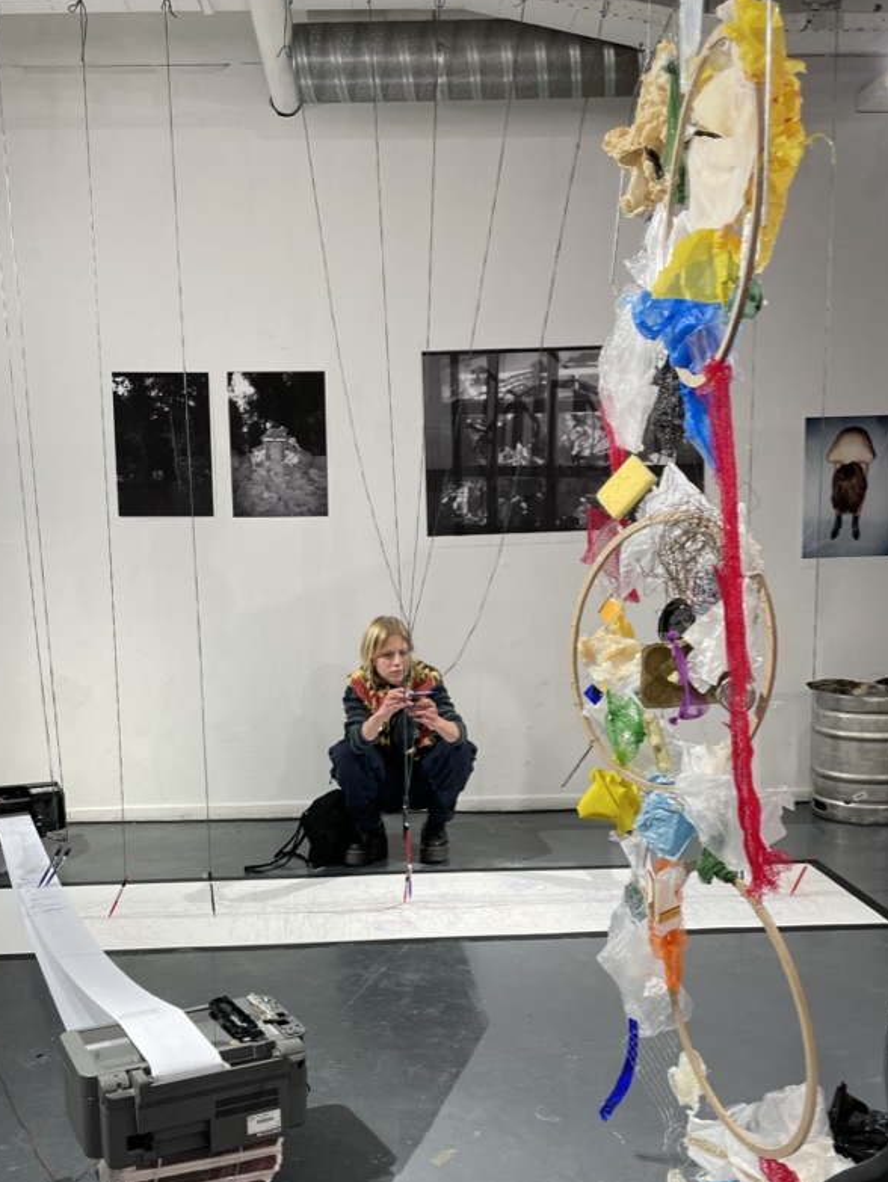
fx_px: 1162
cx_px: 390
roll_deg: +1.0
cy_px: 710
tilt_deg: -8.1
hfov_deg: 41.8
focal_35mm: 34
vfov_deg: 53.6
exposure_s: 1/100
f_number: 1.6
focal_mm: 4.2
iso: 125
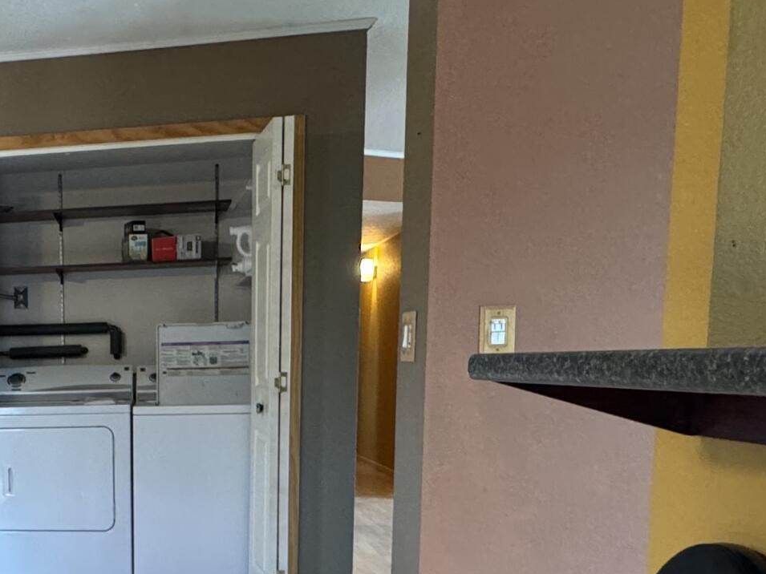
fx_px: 974
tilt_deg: -7.4
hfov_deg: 37.2
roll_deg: +0.9
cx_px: -43
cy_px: 477
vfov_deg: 31.8
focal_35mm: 44
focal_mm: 2.22
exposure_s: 1/60
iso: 400
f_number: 2.2
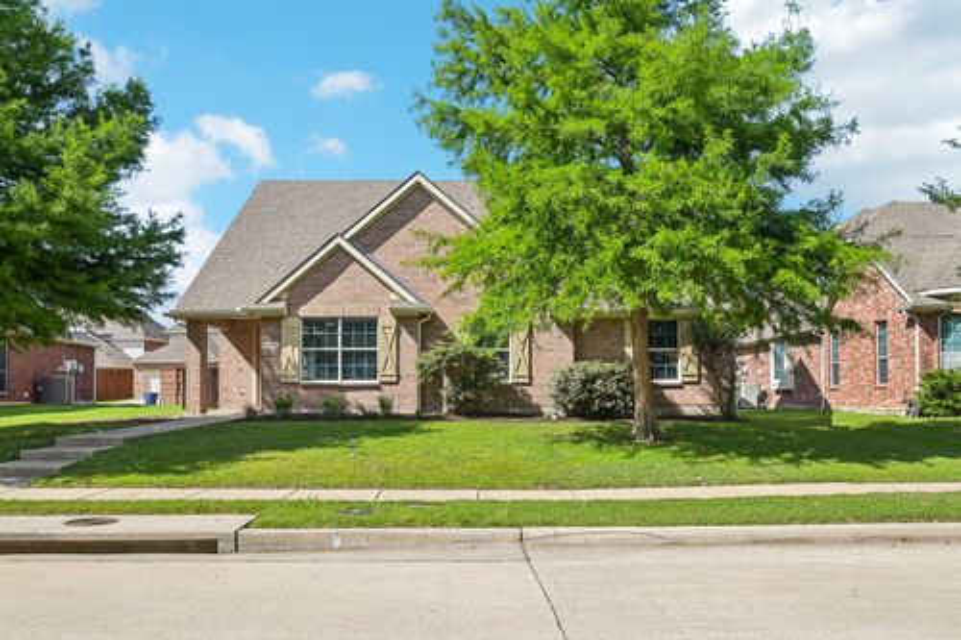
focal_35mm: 30
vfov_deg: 43.6
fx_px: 801
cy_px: 320
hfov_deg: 61.9
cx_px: 480
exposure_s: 1/800
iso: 400
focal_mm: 30
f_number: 8
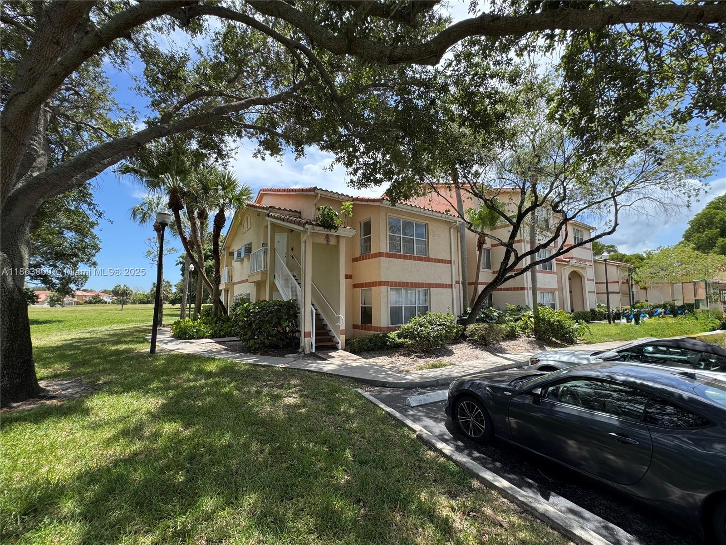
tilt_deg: +4.6
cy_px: 272
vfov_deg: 85.7
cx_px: 363
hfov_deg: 102.1
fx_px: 294
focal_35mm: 14
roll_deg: -0.1
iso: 50
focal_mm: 2.22
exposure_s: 1/858
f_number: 2.2
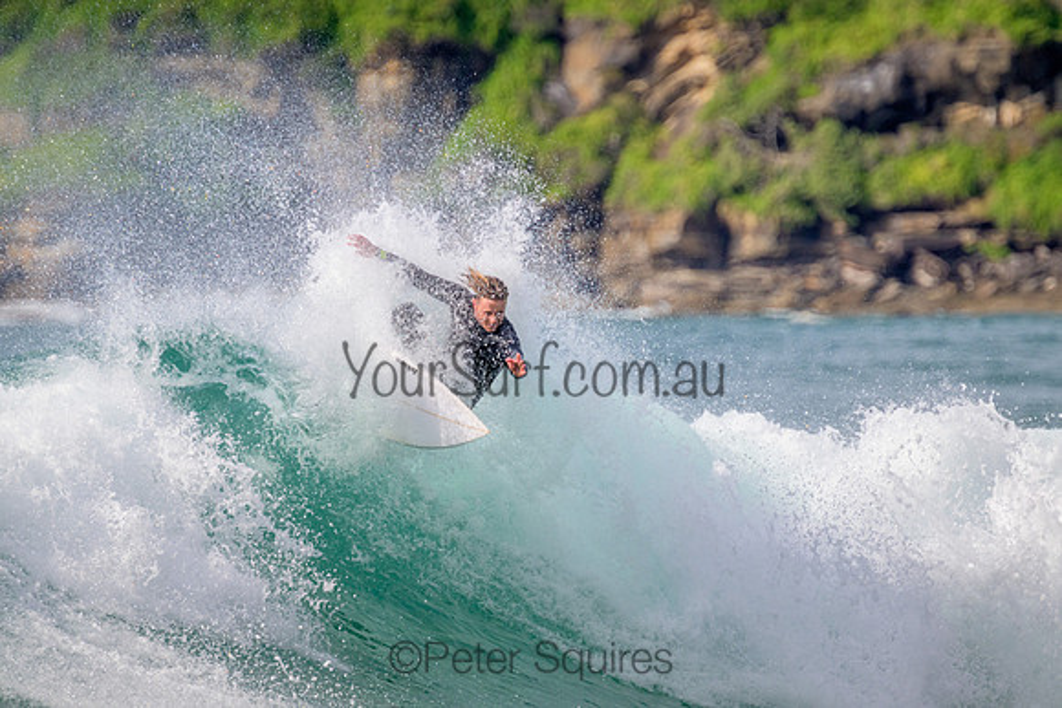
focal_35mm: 800
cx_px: 531
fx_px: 23604
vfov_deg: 1.7
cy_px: 354
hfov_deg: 2.6
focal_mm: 800
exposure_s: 1/1600
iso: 900
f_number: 11
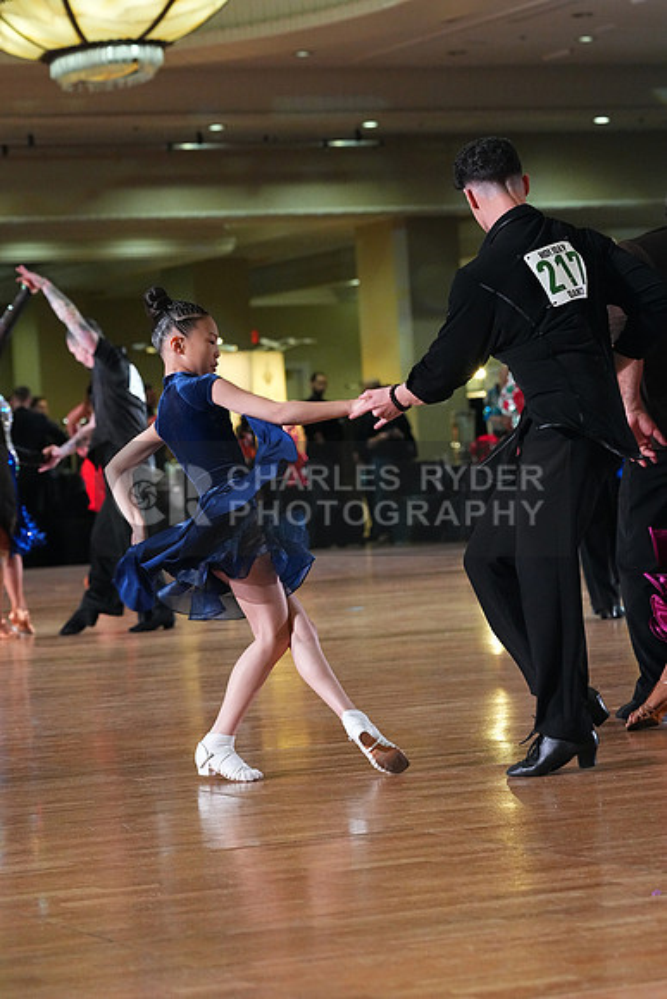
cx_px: 334
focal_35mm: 118
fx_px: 3277
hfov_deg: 11.6
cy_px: 500
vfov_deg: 17.3
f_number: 5.6
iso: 8000
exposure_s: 1/400
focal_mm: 118
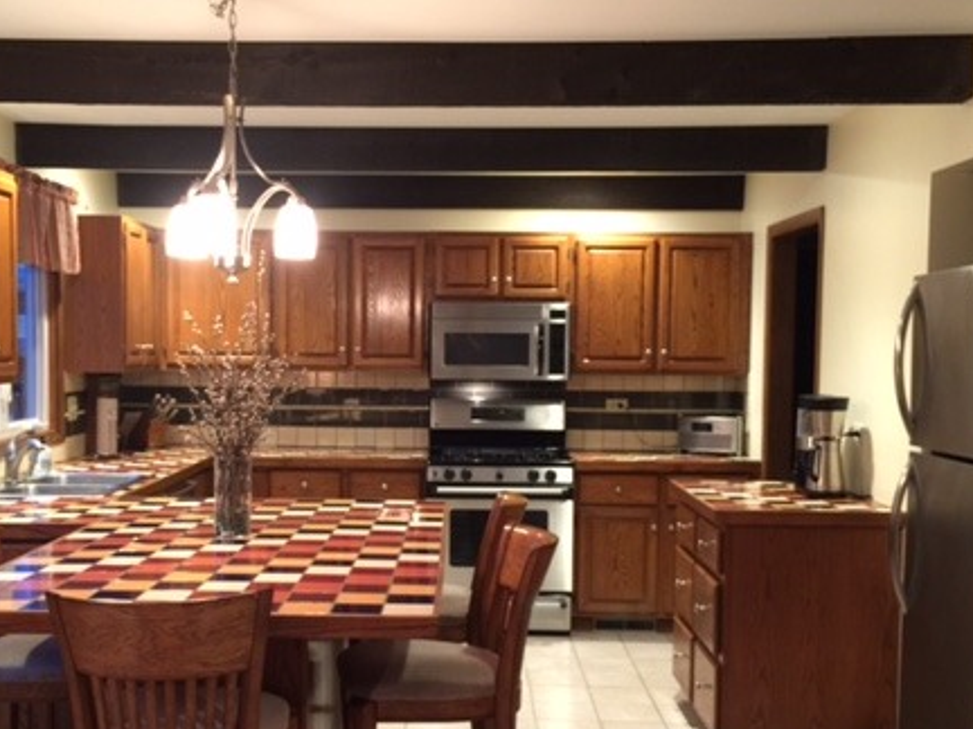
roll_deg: -2.0
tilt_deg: -3.3
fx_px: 1209
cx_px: 423
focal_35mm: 43
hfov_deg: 43.8
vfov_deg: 33.5
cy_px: 430
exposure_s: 1/4
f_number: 2.2
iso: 64
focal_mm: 4.15
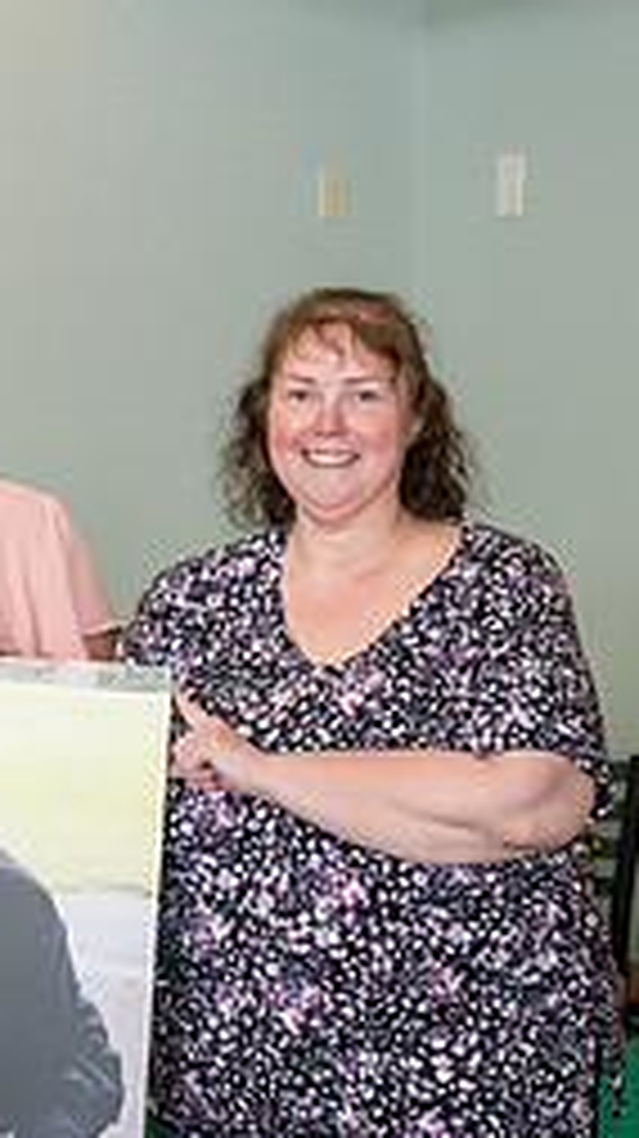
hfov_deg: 13.8
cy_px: 726
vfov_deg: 25.2
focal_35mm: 84
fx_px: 2534
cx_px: -207
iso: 3200
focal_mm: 35
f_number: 6.3
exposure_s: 1/250
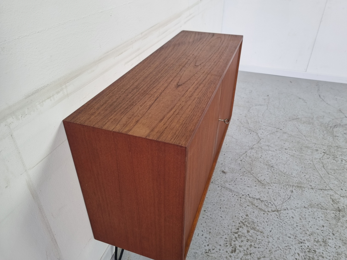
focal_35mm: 26
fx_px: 261
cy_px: 130
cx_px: 174
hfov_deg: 67.3
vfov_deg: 53.1
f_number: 1.8
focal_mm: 5.4
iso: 50
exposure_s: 1/100
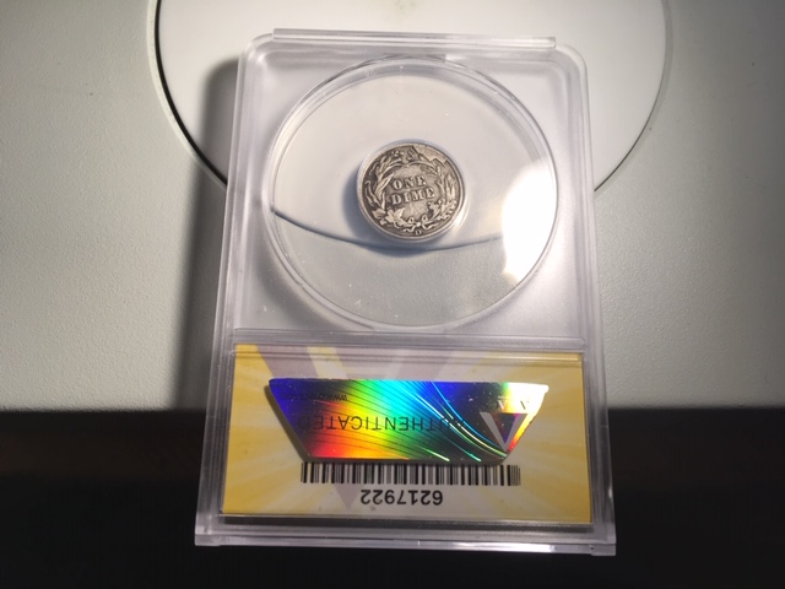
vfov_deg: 48.2
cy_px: 294
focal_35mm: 29
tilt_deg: -73.0
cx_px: 392
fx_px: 658
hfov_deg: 61.7
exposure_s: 1/120
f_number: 2.2
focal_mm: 4.15
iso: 32
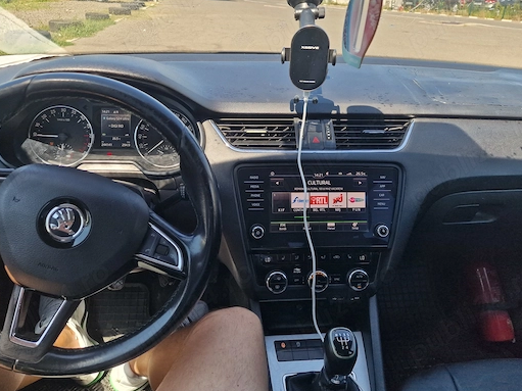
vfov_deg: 51.2
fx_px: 407
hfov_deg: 65.3
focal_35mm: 27
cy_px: 168
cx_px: 258
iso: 50
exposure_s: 1/230
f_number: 1.8
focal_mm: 6.4
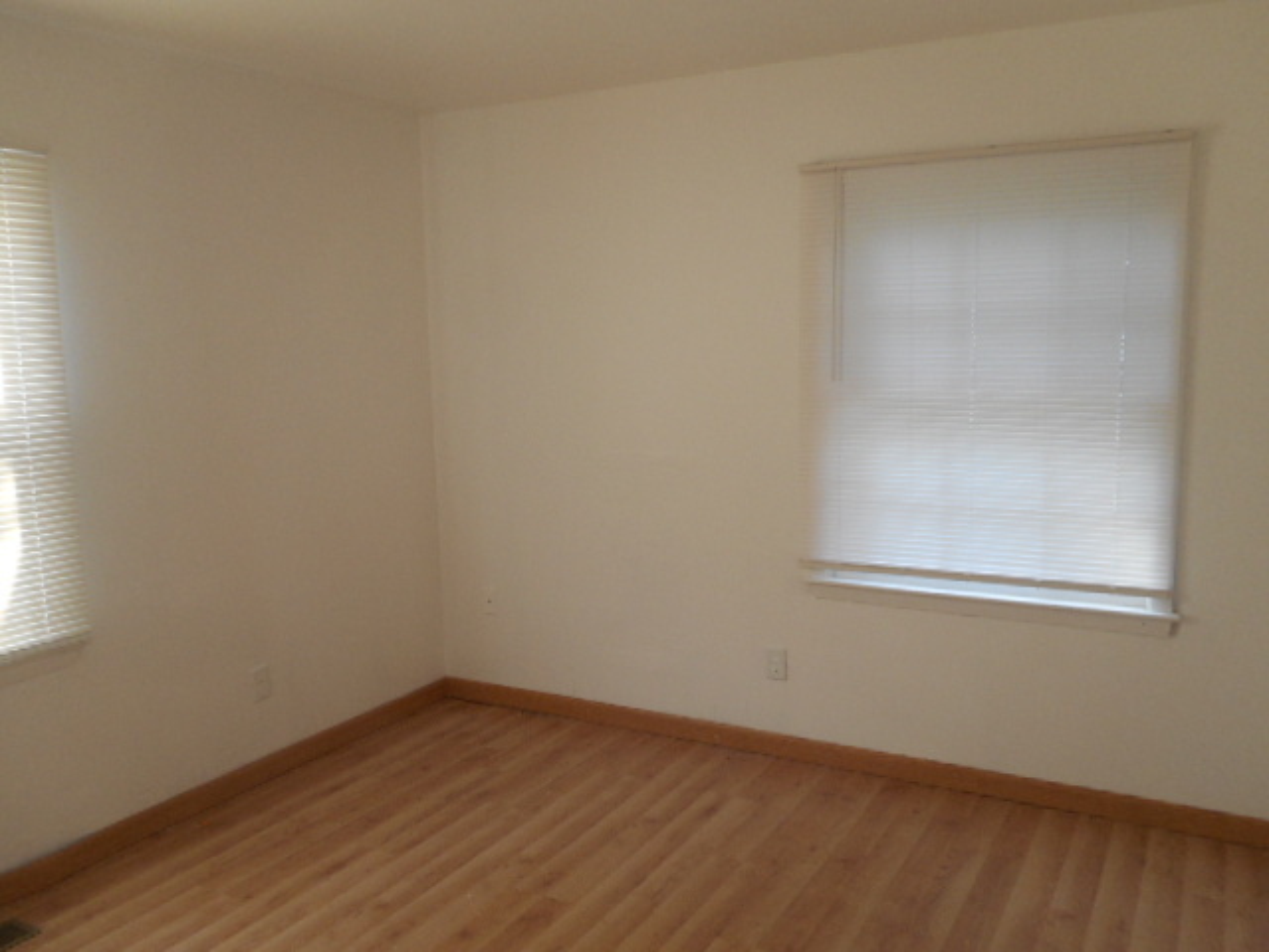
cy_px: 476
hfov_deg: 61.7
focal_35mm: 29
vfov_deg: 48.2
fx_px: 1063
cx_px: 634
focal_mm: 5.2
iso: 125
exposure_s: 1/30
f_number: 4
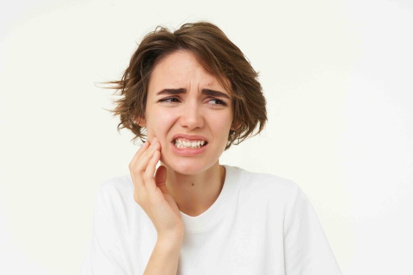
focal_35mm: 40
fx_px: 459
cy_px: 138
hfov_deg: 48.5
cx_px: 206
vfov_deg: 33.4
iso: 200
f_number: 6.3
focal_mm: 40
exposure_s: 1/125
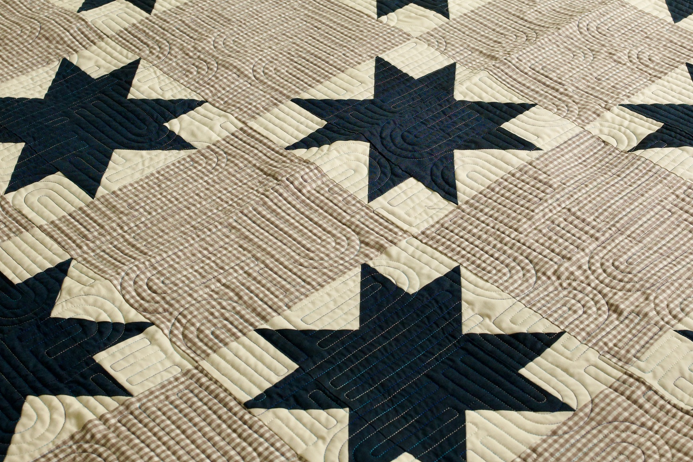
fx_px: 1033
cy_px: 157
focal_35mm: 54
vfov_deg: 25.1
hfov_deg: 37.0
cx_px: 408
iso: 400
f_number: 6.3
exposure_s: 1/100
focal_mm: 27
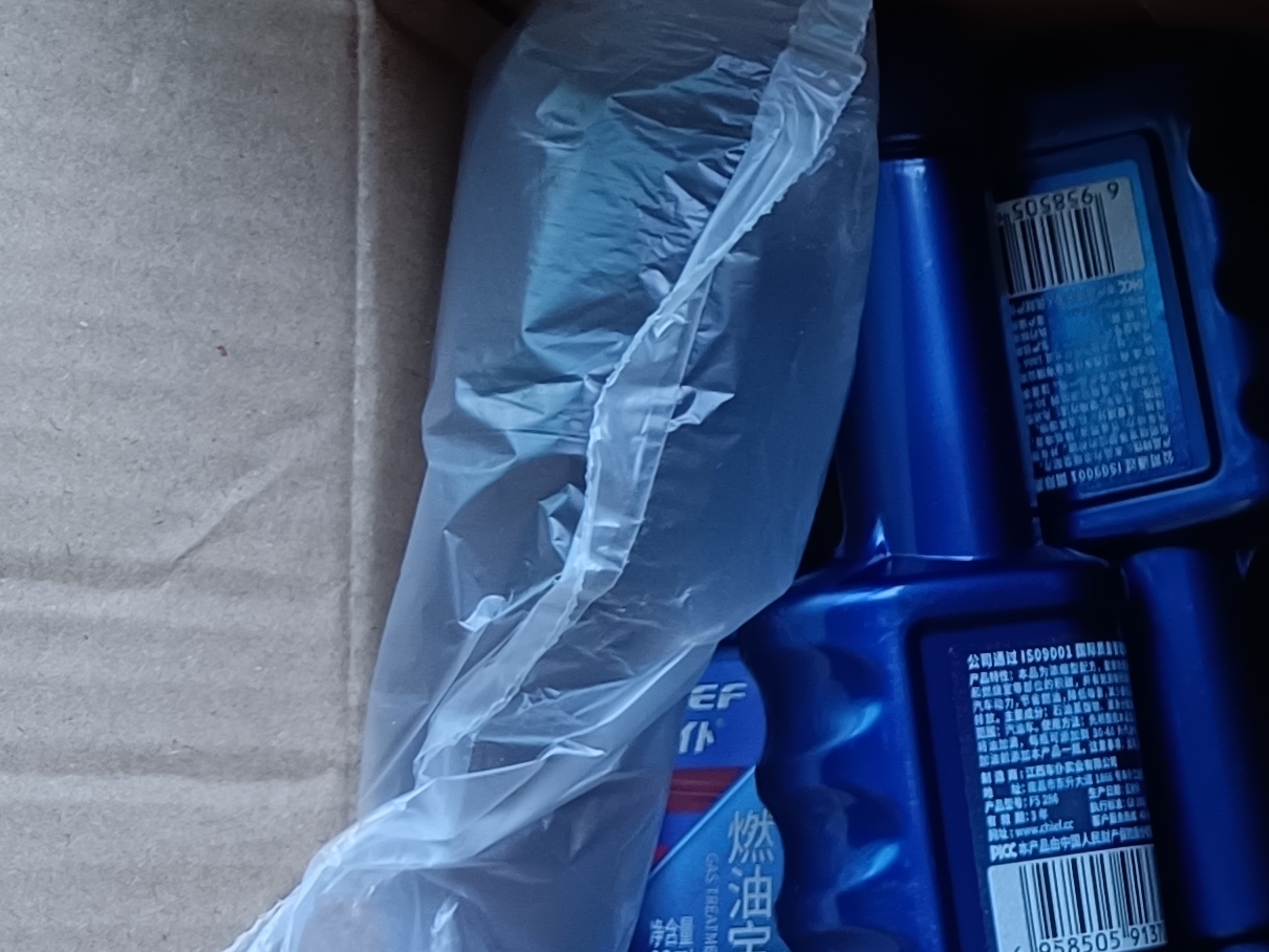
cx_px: 1802
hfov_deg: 18.0
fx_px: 3630
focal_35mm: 99
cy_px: 452
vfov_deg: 14.9
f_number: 1.8
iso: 325
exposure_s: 1/100
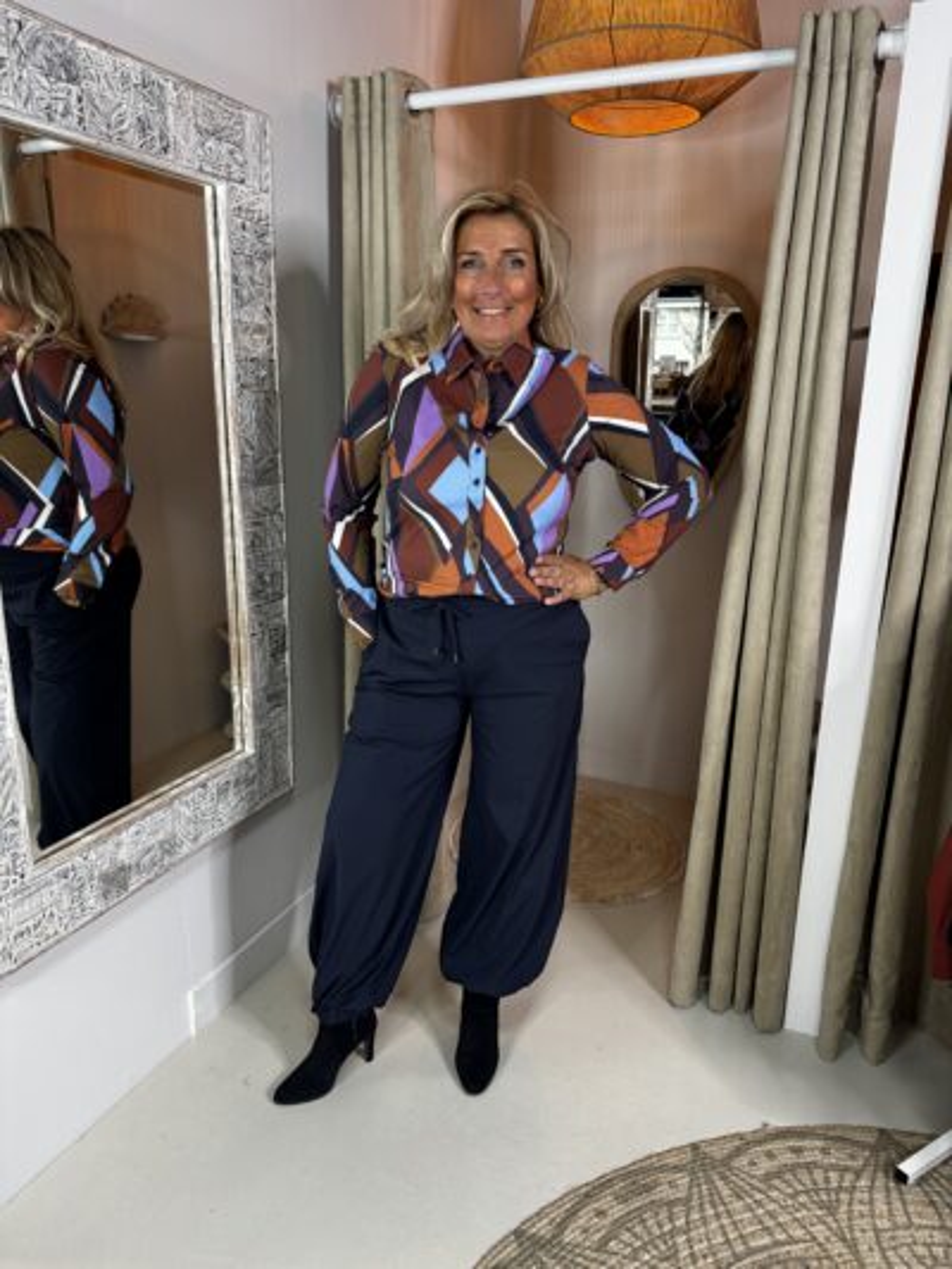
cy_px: 634
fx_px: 880
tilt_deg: -15.6
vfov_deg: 71.6
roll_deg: -1.1
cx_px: 476
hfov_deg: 56.8
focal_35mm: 24
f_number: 1.78
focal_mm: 6.76
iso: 200
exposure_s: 1/100
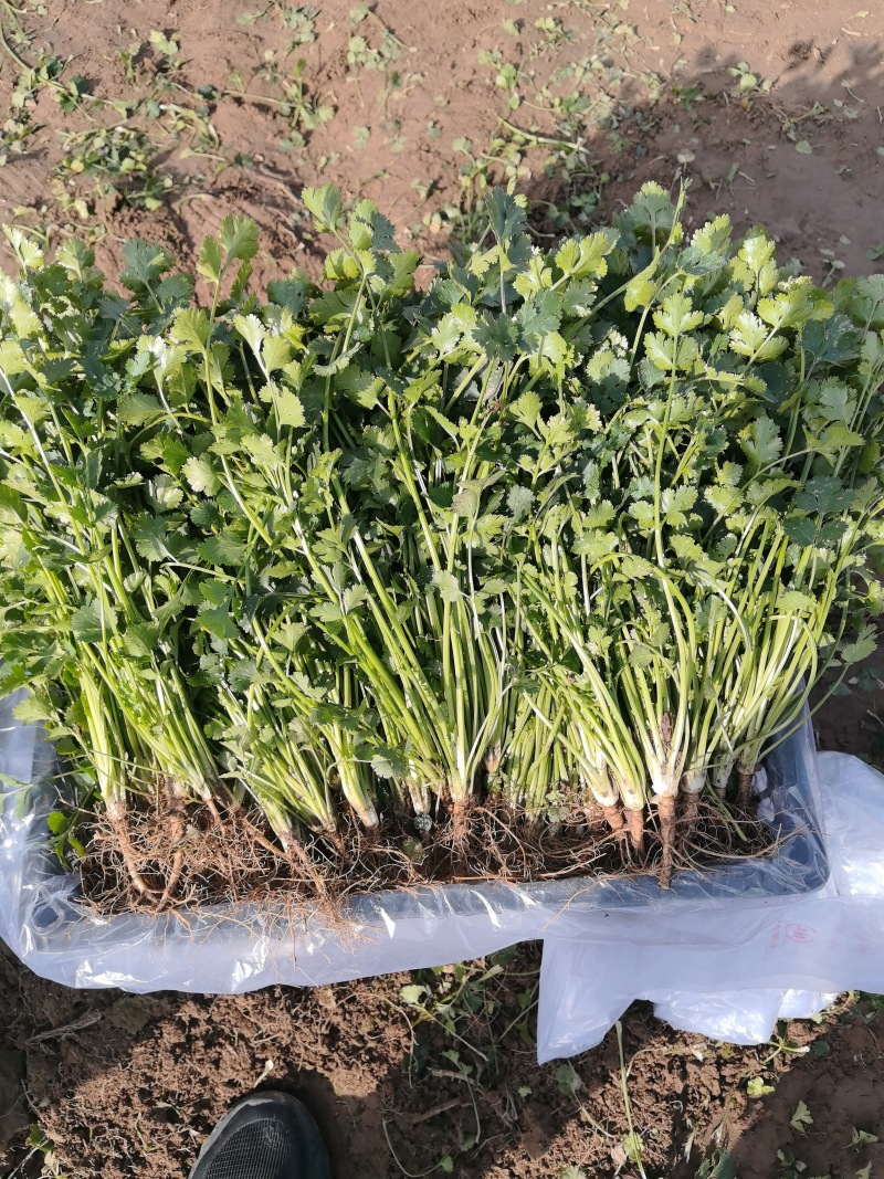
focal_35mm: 27
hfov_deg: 51.3
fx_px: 920
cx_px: 442
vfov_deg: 65.3
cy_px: 590
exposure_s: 1/2037
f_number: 1.9
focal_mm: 5.52
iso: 50
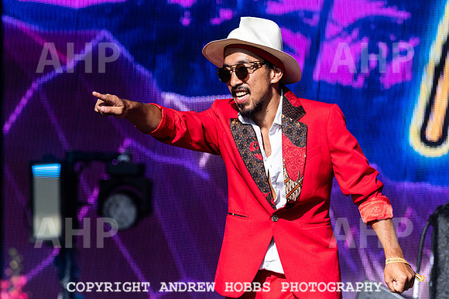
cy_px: 129
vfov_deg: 6.8
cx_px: 251
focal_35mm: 201
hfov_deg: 10.2
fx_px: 2504
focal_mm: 160
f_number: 4
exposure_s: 1/6400
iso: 640
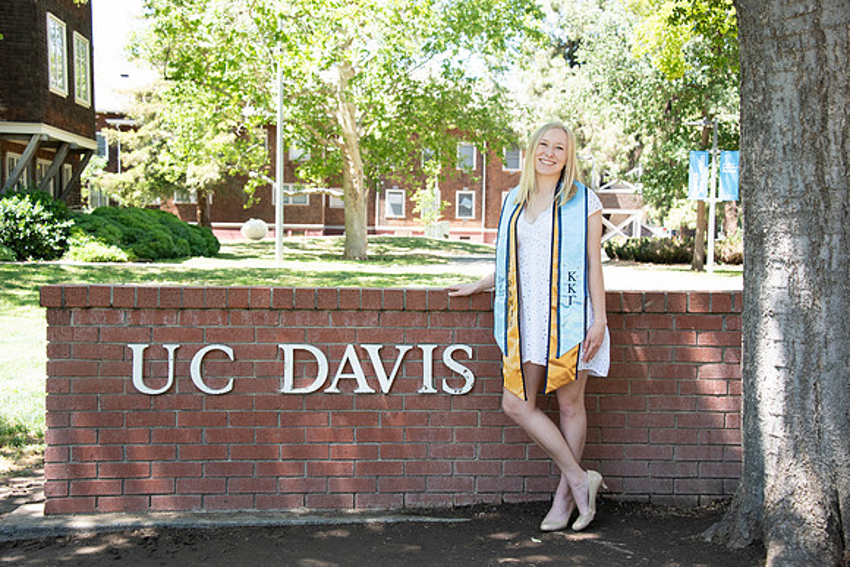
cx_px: 425
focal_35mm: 48
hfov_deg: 41.1
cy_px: 284
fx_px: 1134
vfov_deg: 28.1
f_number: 5.6
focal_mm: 48
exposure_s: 1/320
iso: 640
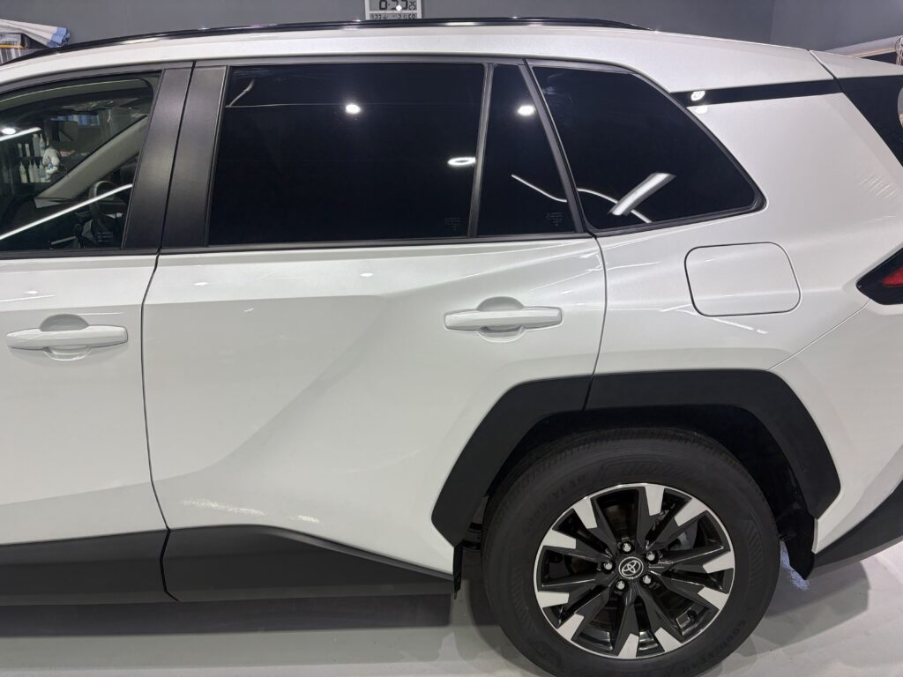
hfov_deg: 67.3
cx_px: 452
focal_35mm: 26
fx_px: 678
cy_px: 338
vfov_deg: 53.1
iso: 32
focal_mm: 5.96
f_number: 1.6
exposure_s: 1/149
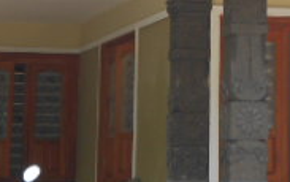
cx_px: 268
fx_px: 1259
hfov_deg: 13.0
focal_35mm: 159
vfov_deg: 8.1
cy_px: -78
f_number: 4.2
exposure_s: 1/125
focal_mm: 7.9
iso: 80
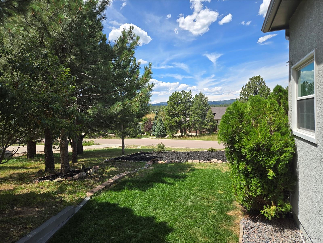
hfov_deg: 73.9
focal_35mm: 23
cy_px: 122
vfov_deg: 58.9
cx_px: 162
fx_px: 215
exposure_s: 1/1365
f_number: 1.8
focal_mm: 5.4
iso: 25
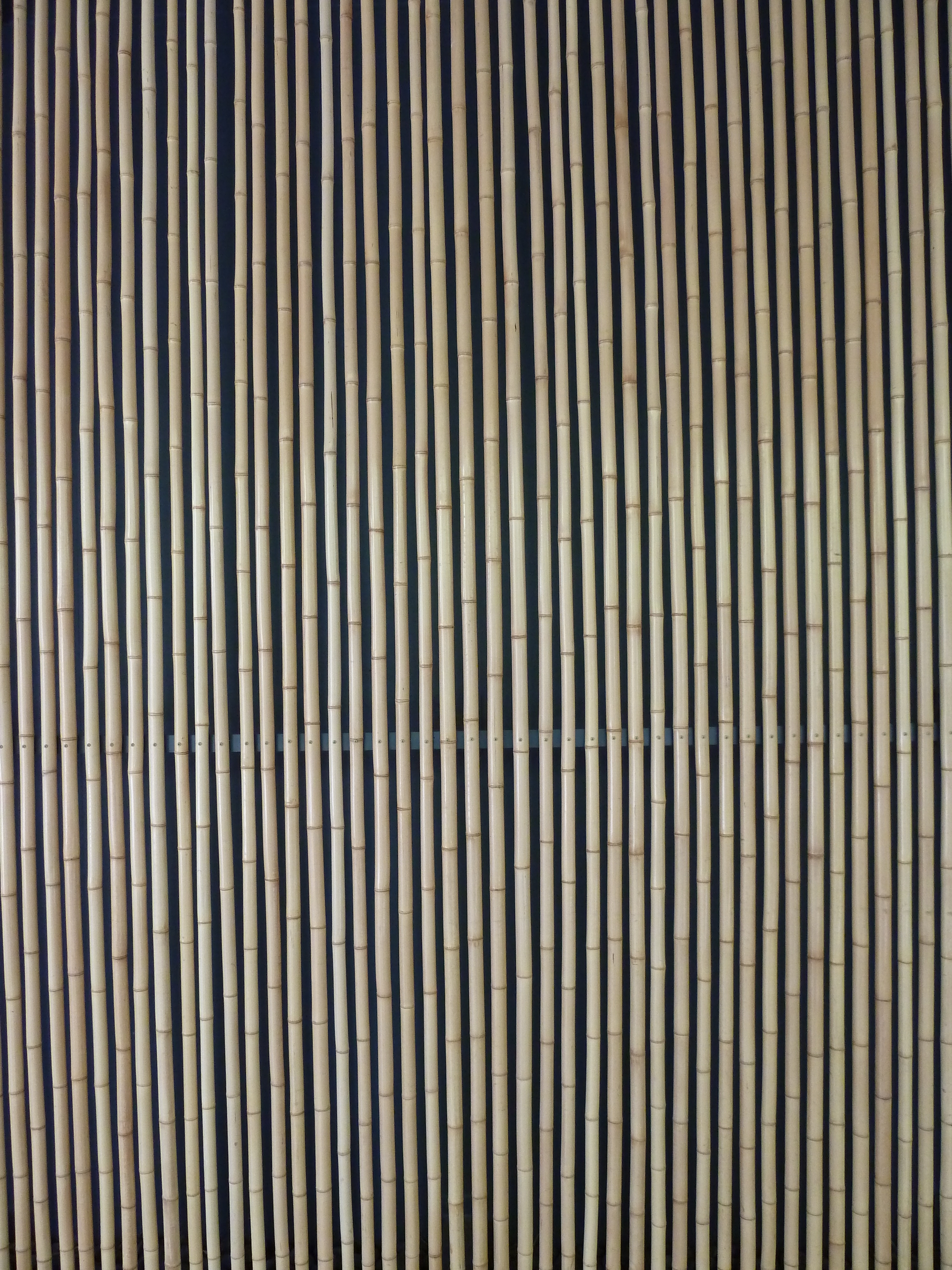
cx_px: 476
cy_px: 635
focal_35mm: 25
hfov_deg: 54.9
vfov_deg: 69.4
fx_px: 917
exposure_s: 1/30
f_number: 3.3
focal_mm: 4.1
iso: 250
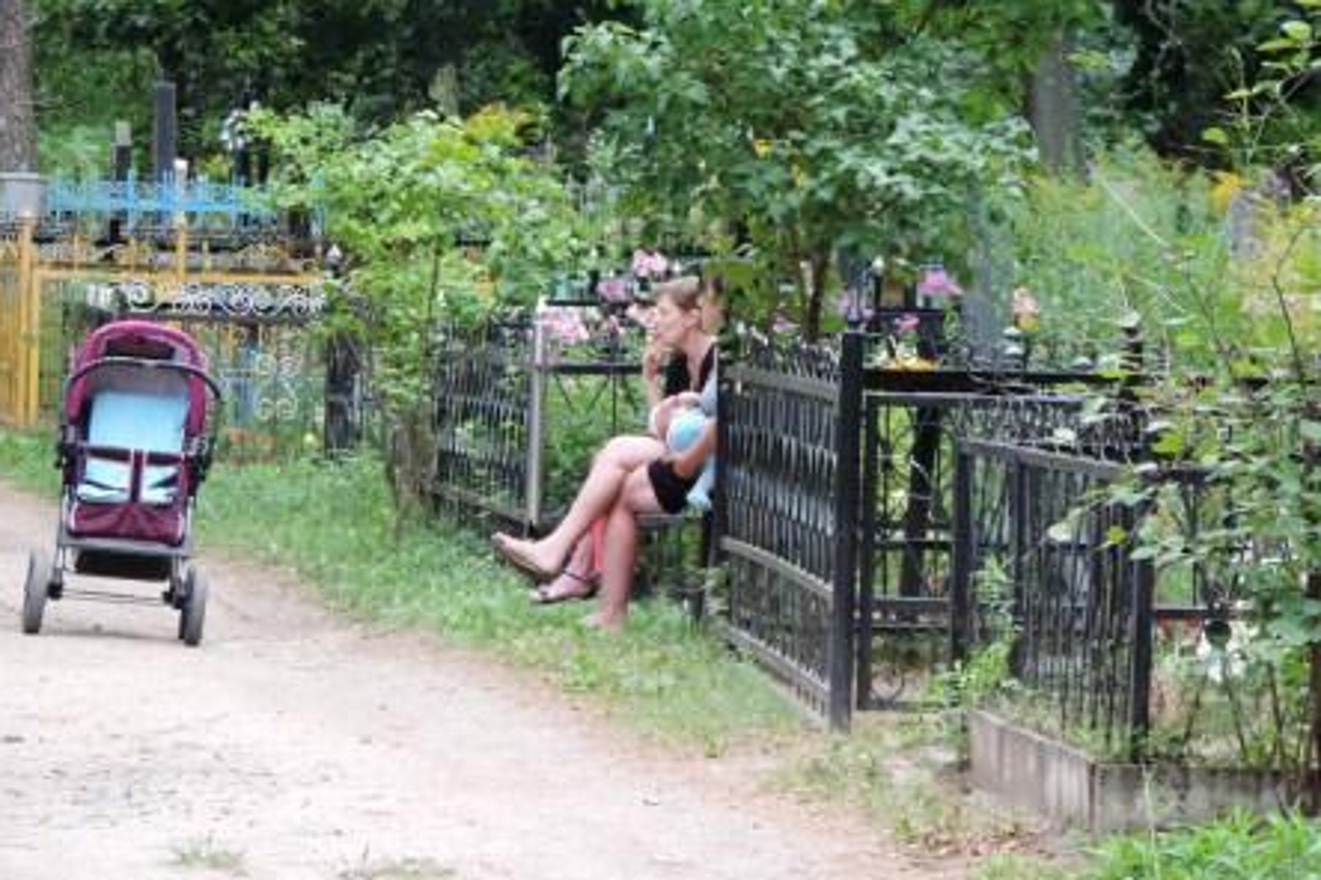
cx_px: 658
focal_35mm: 194
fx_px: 7118
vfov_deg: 7.1
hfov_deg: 10.6
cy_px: 401
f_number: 4.6
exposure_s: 1/125
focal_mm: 33
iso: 220
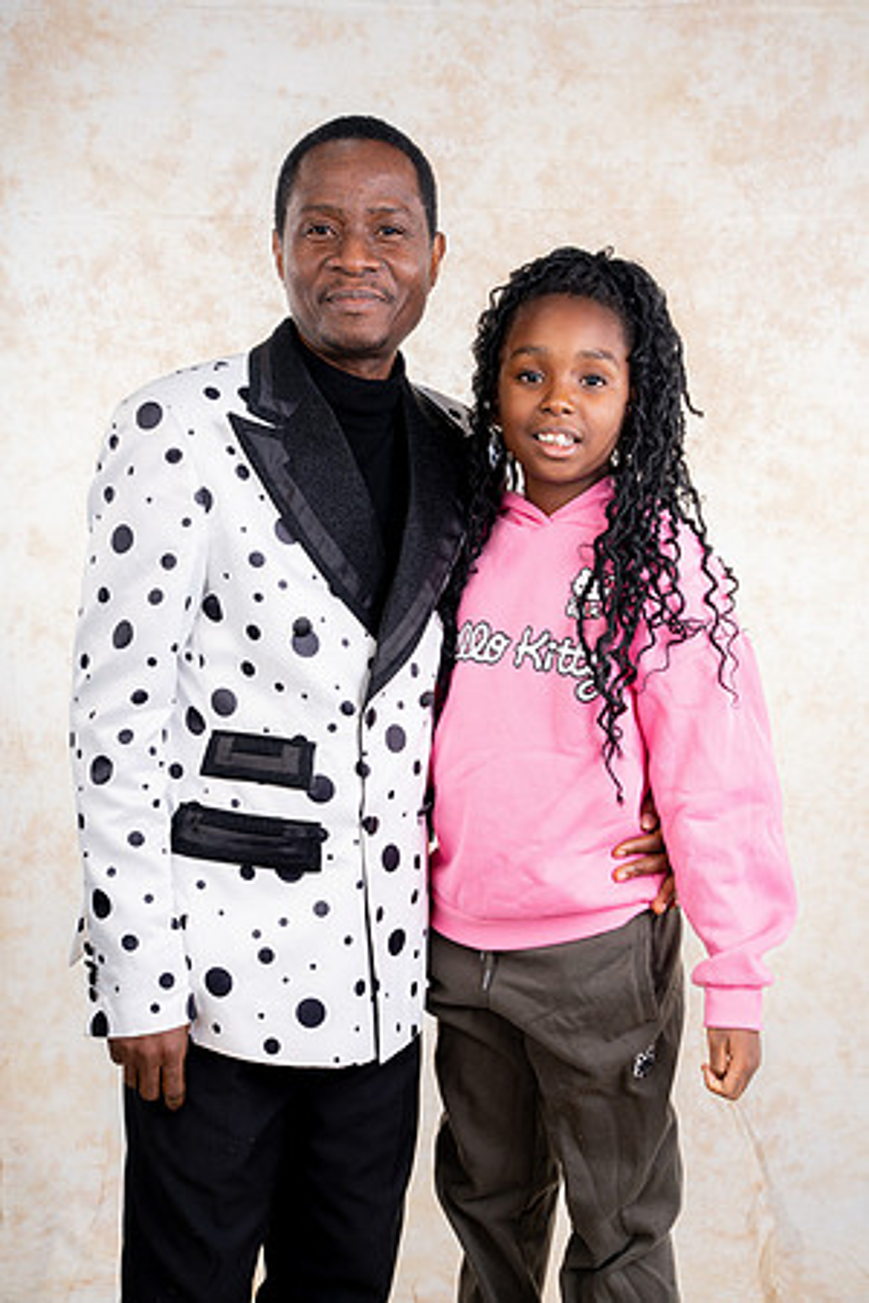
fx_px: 1738
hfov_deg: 28.1
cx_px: 434
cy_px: 652
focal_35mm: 48
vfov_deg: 41.1
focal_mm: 48
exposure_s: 1/200
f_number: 10
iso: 125
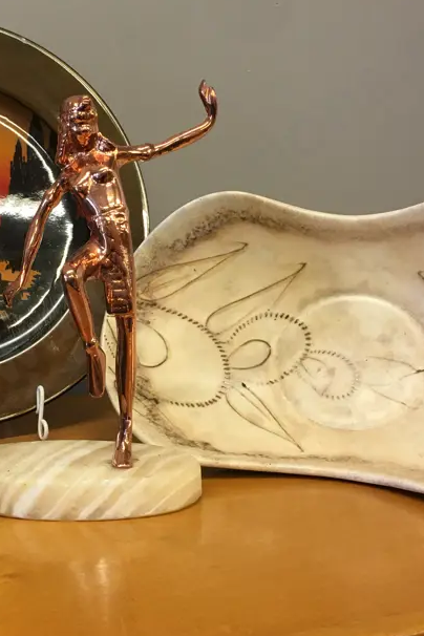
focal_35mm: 51
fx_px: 901
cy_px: 274
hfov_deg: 26.3
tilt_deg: -2.6
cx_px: 124
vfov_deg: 38.8
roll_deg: +0.4
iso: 50
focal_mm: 4.15
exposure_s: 1/33
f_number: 2.2
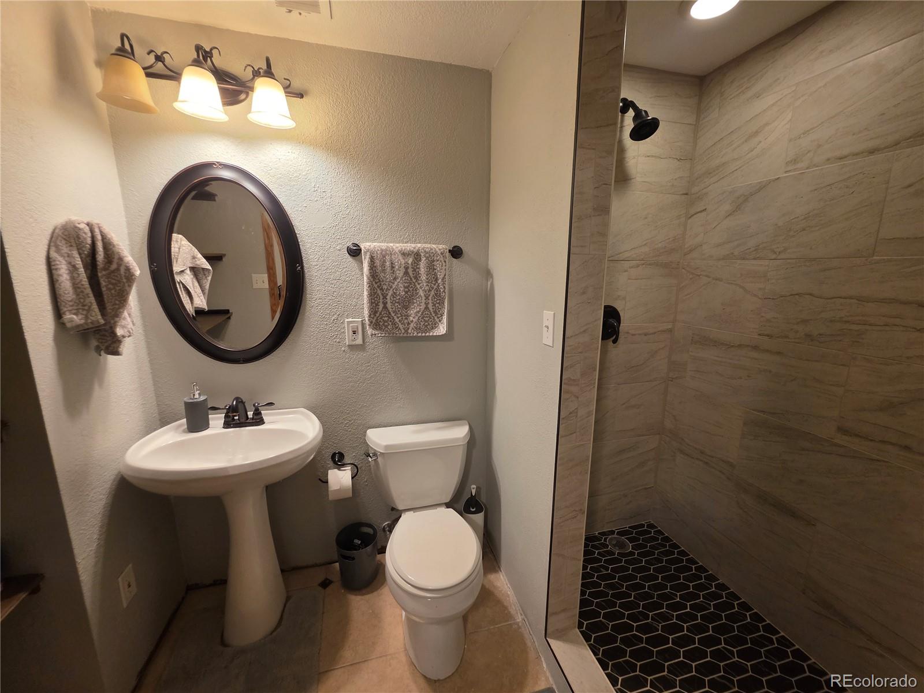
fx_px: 347
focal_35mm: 13
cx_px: 462
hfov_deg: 106.2
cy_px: 346
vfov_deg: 89.9
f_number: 1.9
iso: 160
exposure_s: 1/60
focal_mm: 2.2
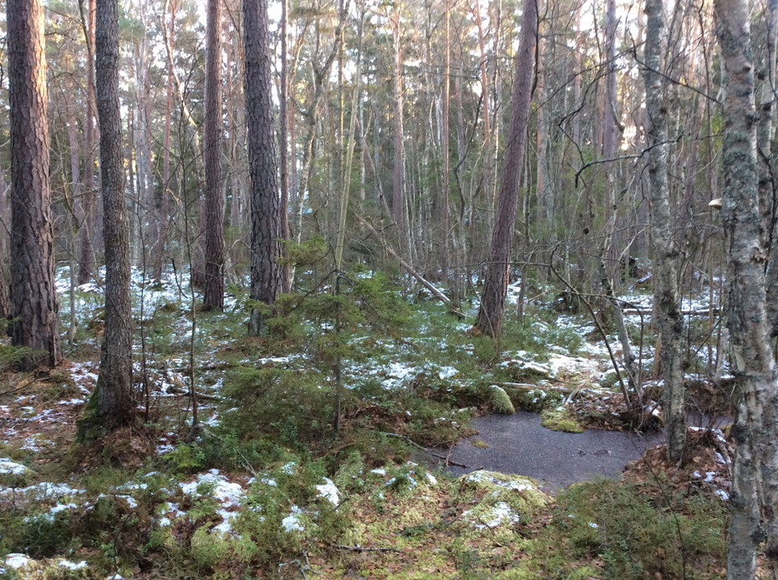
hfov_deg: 55.4
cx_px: 382
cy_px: 282
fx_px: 740
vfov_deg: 42.8
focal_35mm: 33
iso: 64
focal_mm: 3.3
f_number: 2.4
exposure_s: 1/25
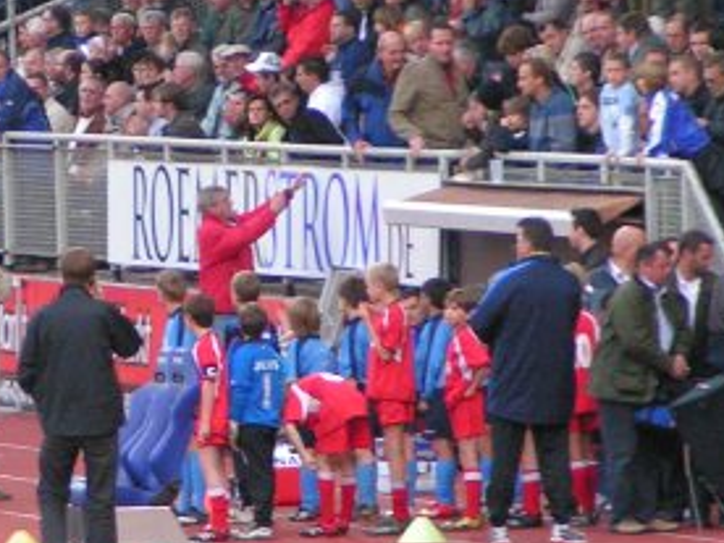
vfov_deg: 2.2
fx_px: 14306
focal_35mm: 684
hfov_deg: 2.9
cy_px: 147
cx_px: 47
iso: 200
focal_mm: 36.1
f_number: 3.5
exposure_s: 1/100
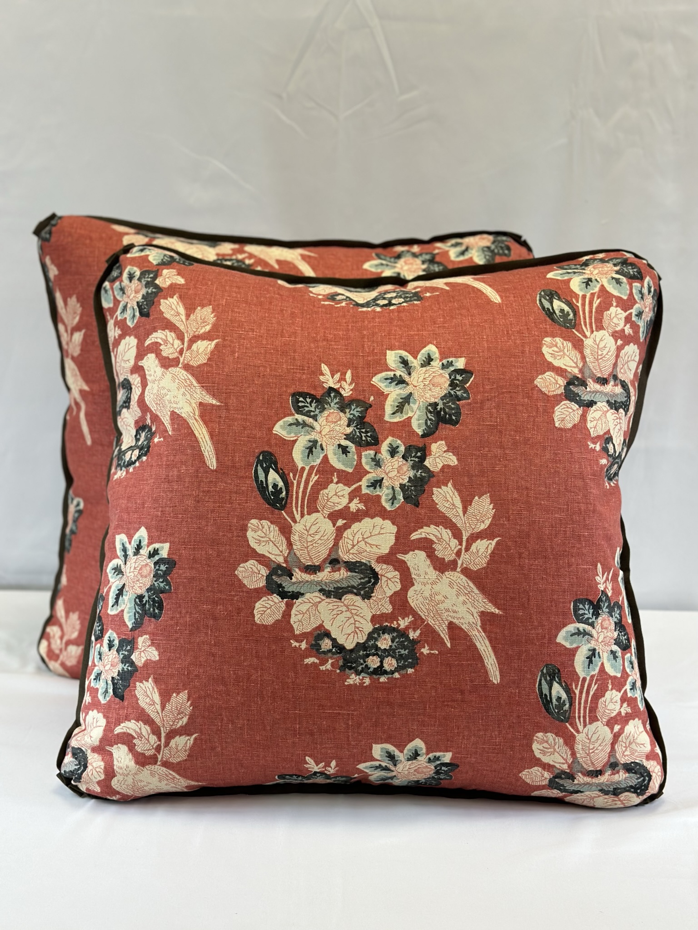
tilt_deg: -11.9
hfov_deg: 30.3
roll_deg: -1.1
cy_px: 465
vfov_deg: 39.7
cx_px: 349
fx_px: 1291
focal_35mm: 48
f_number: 1.78
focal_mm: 6.86
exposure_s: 1/140
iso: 64
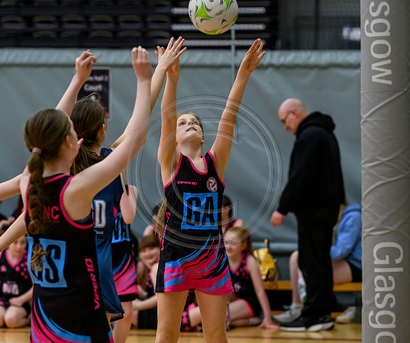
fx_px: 2319
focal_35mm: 188
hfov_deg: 10.1
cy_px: 172
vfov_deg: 8.5
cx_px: 196
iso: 4000
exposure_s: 1/800
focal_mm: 160
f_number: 4.5
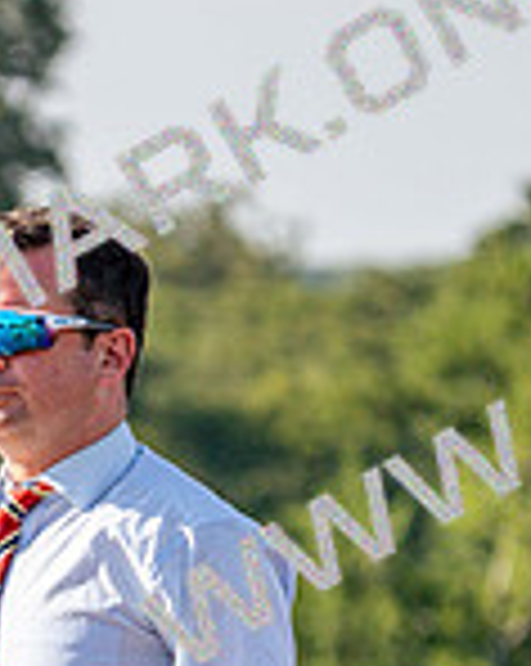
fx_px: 14508
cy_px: 740
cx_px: -189
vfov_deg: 2.6
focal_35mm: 737
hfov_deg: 2.1
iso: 320
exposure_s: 1/1600
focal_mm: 200
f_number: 5.6
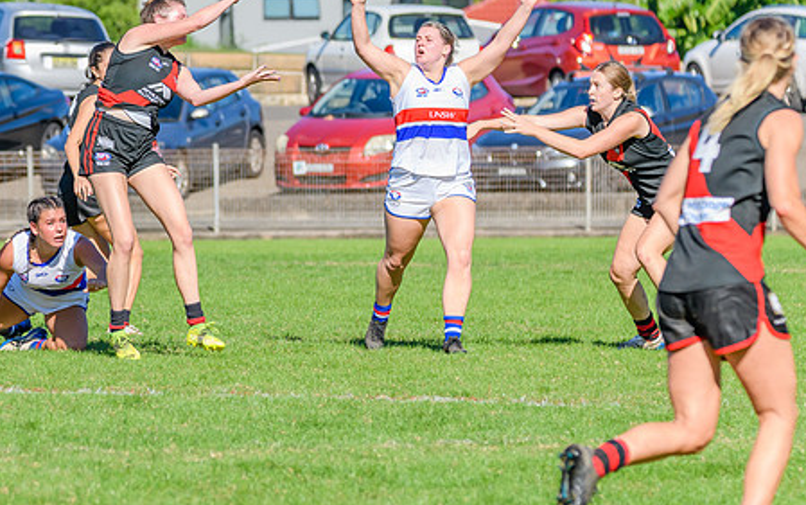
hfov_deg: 4.8
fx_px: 9625
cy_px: 281
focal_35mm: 438
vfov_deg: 3.0
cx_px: 98
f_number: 7.1
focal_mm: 220
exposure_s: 1/1600
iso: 640
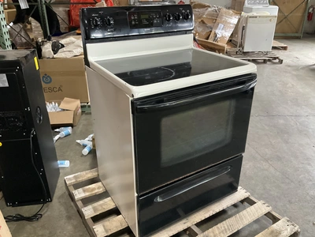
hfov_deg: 61.7
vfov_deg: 48.2
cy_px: 118
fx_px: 264
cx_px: 158
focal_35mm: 29
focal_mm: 3
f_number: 1.8
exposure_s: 1/40
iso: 320
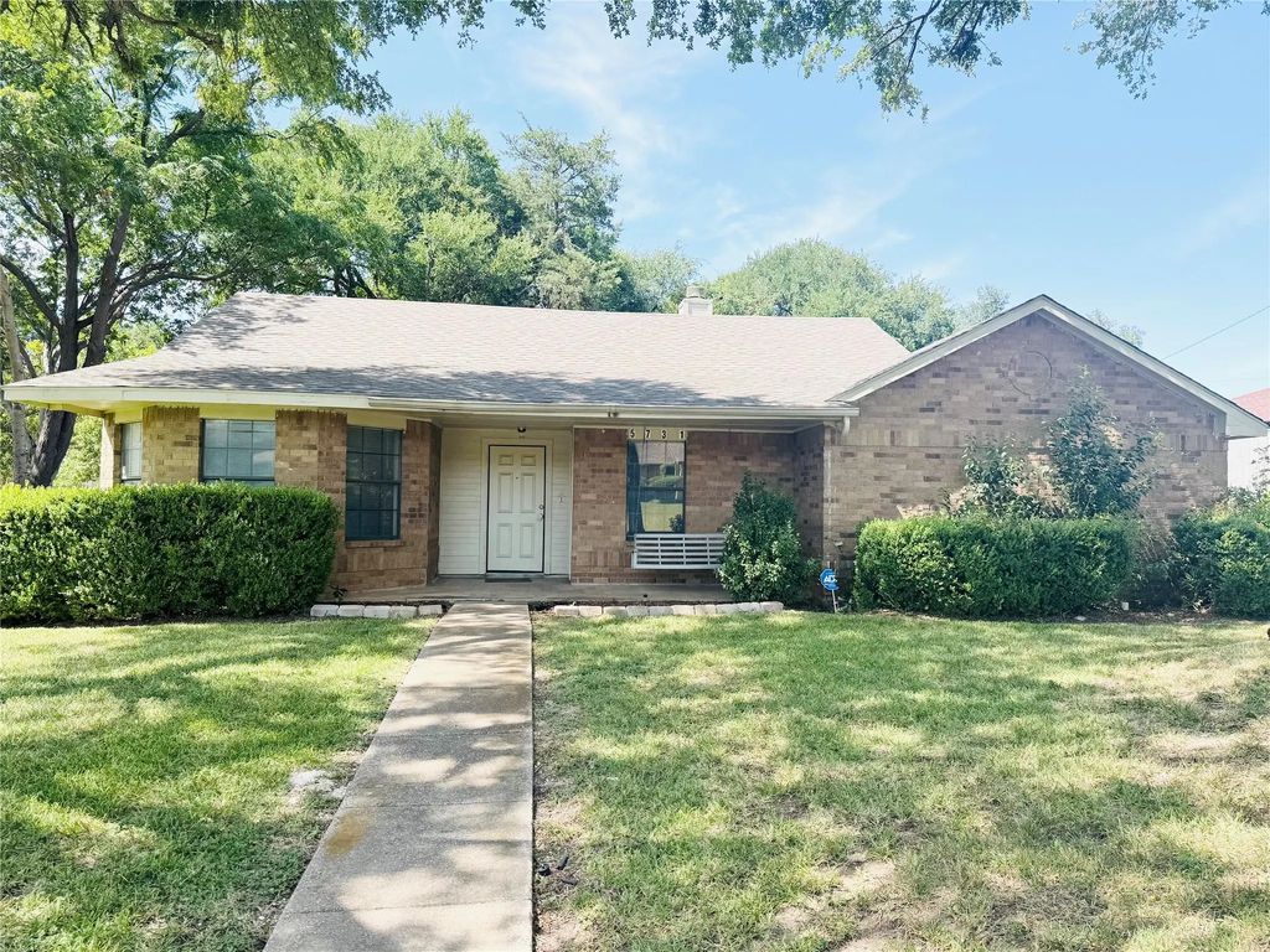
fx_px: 881
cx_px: 635
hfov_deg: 71.6
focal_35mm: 24
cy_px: 476
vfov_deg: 56.8
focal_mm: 6.76
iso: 80
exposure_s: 1/1678
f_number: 1.78
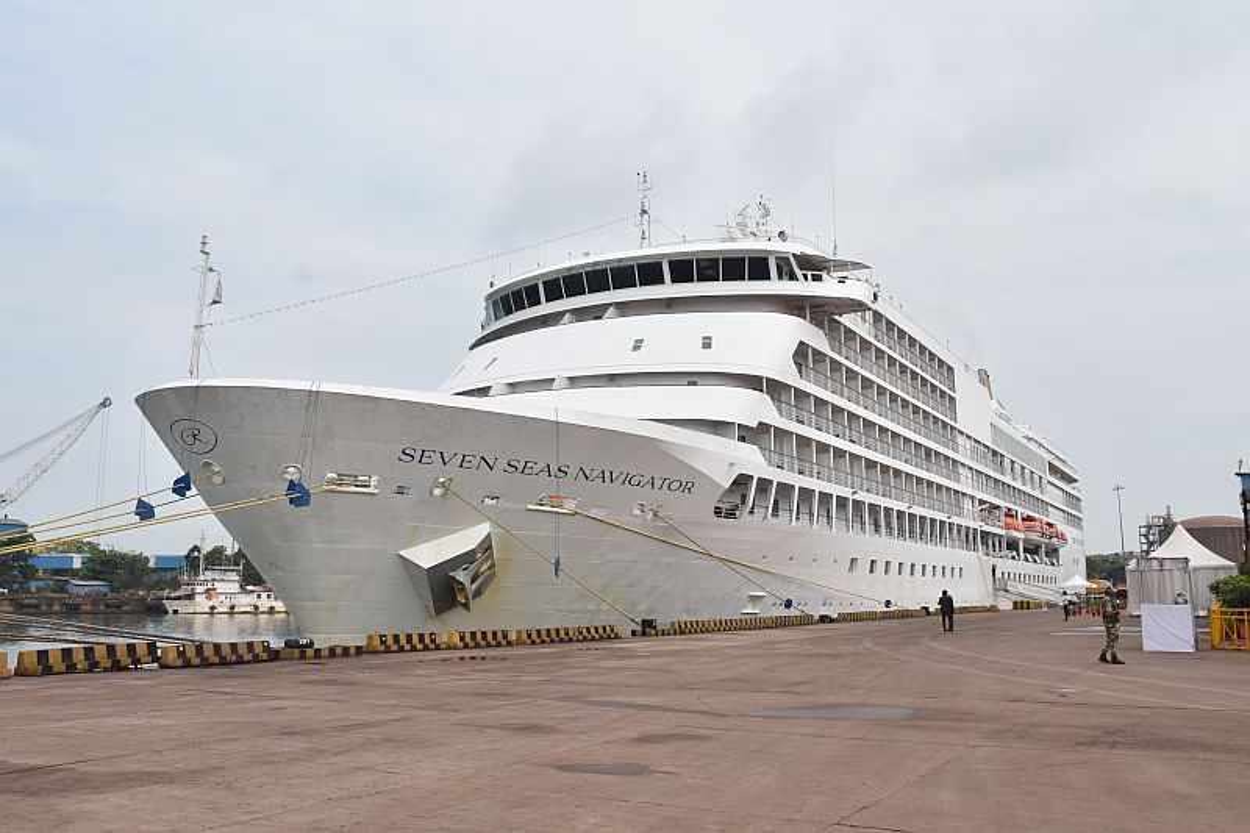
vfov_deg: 43.6
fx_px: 1041
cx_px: 625
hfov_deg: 61.9
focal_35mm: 30
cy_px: 416
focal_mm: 20
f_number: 9
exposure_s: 1/160
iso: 100
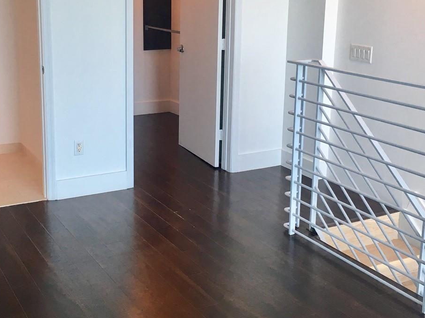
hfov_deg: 37.4
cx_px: 173
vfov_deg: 28.4
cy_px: 114
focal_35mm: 51
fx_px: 626
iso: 25
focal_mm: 4.15
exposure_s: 1/40
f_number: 2.2
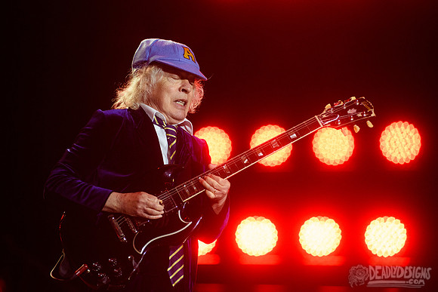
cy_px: 137
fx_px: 2195
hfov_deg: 11.4
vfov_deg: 7.6
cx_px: 219
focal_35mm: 180
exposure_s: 1/800
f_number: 4
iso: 2500
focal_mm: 170
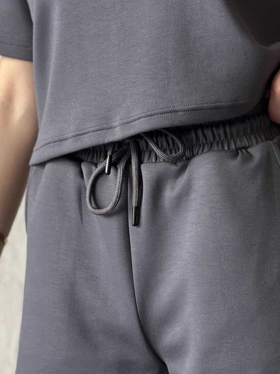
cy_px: 131
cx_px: 185
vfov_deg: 18.0
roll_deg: -0.3
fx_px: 1176
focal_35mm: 109
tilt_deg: +3.1
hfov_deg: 13.6
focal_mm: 6.86
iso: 125
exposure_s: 1/68
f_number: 1.78
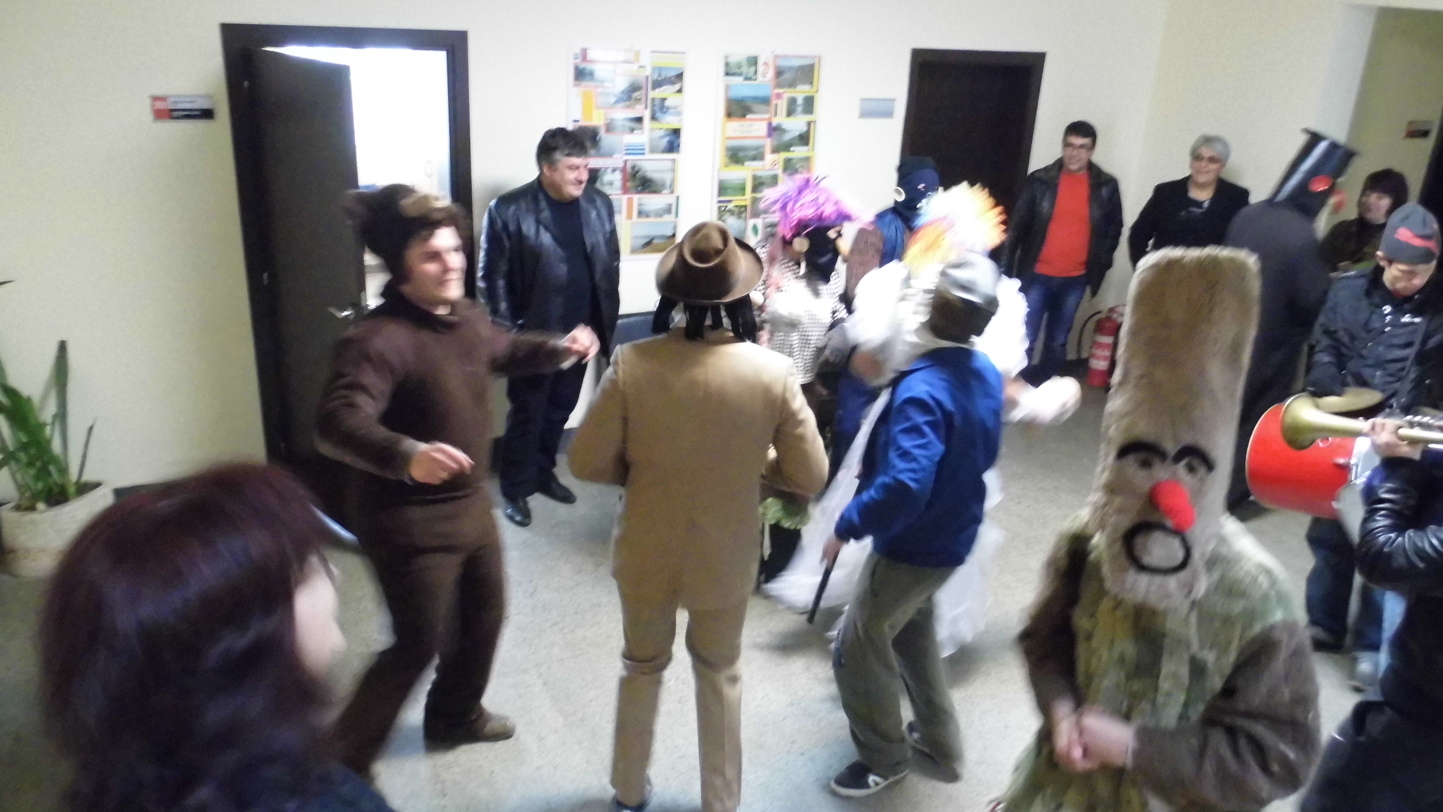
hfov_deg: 67.9
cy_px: 427
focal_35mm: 28
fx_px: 1071
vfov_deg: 41.5
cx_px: 735
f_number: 3.1
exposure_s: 1/20
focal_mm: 4.5
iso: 800
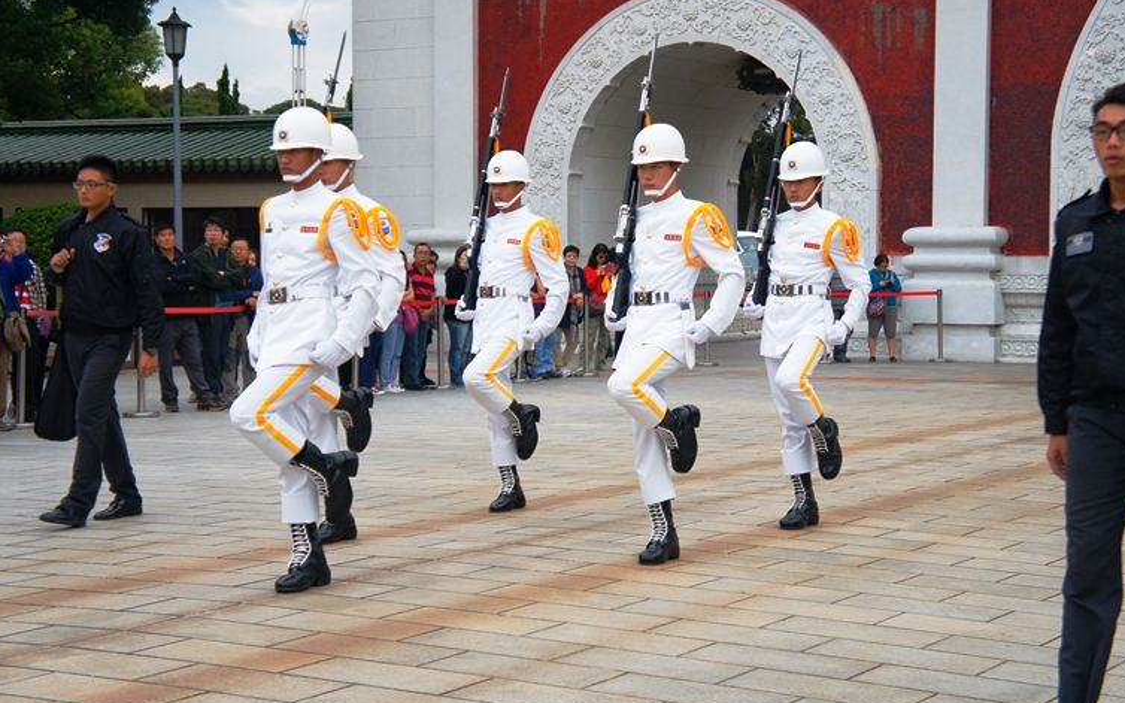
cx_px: 585
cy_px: 319
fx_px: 2085
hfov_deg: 30.2
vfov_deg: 19.1
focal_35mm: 68
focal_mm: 42
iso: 500
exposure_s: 1/250
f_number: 4.5
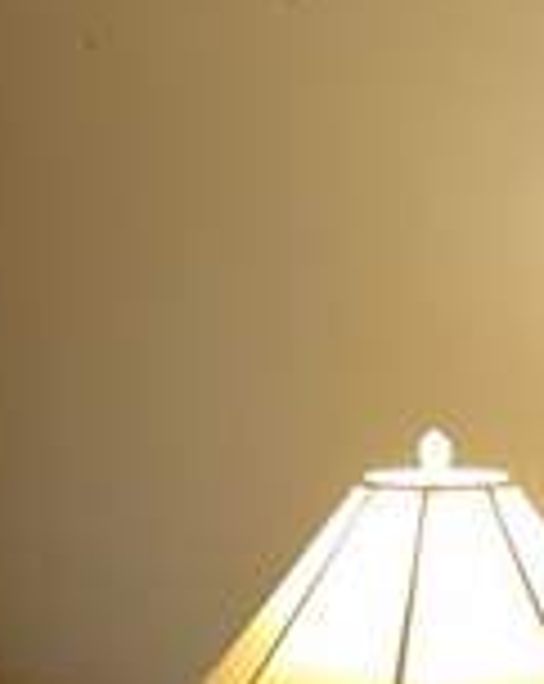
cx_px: -355
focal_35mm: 103
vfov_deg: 18.2
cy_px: 698
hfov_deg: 13.7
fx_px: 2079
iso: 150
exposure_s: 1/40
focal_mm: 4.23
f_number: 1.5
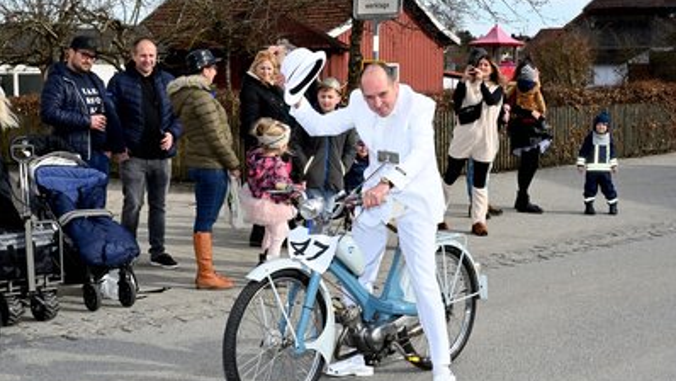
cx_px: 338
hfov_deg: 34.9
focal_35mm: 60
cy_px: 192
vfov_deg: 20.1
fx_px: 1076
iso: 1000
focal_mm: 57
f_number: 22
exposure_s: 1/200
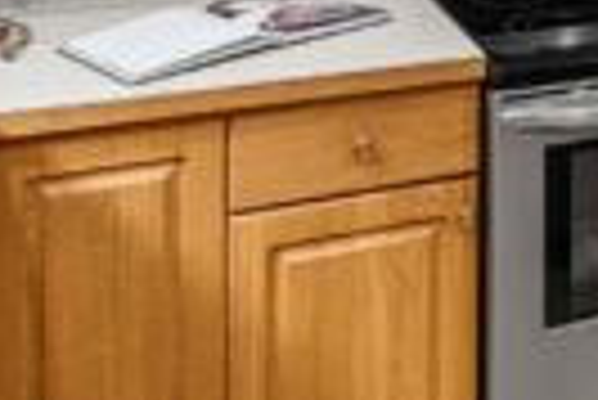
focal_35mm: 45
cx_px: 567
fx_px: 748
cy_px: -155
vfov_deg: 24.9
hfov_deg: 39.5
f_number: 7.1
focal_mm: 15
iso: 1000
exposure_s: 1/4
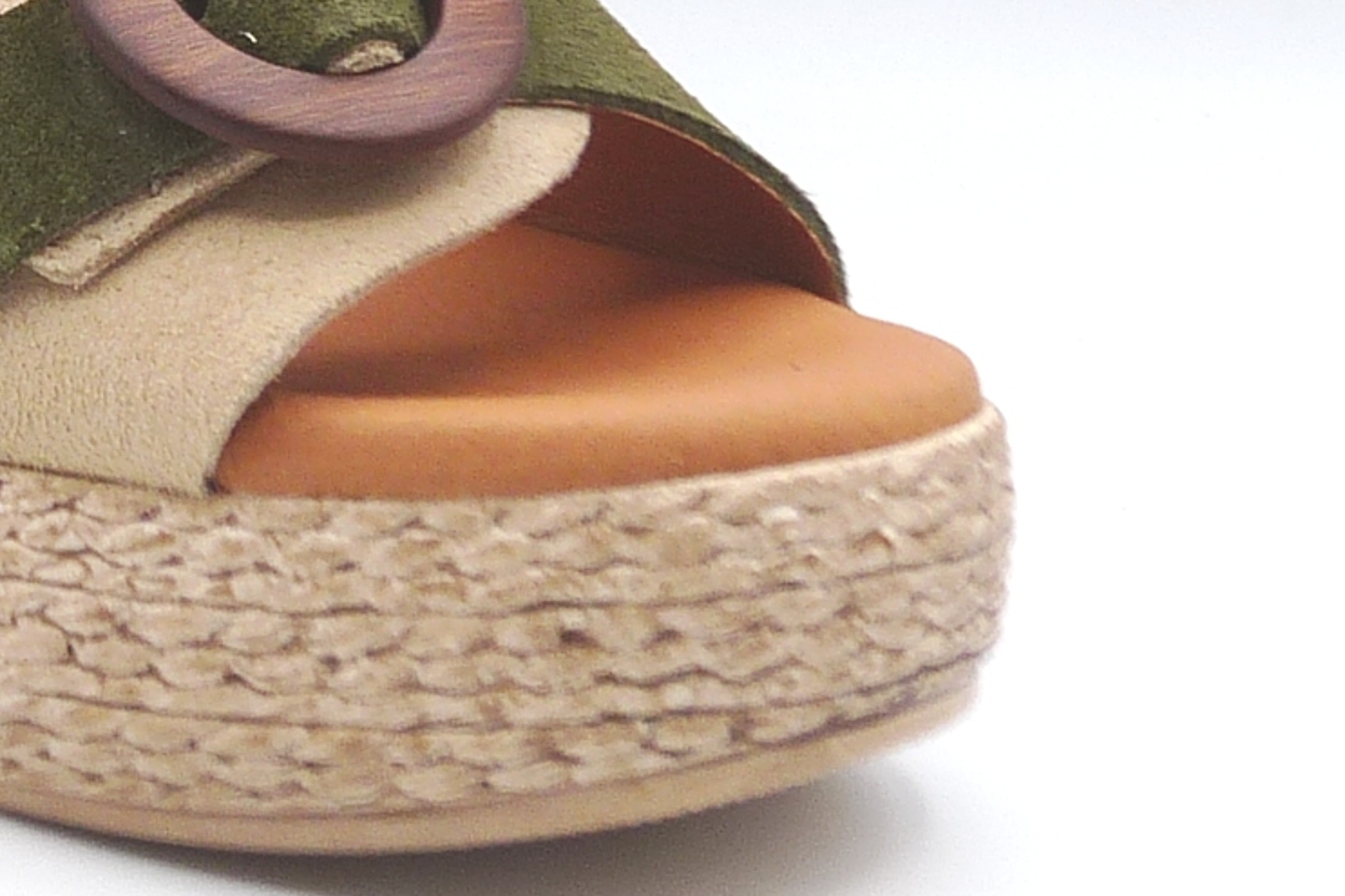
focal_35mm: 112
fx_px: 4183
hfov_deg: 17.8
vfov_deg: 12.1
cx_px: -22
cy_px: 107
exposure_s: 1/200
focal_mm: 4.9
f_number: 4
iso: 100
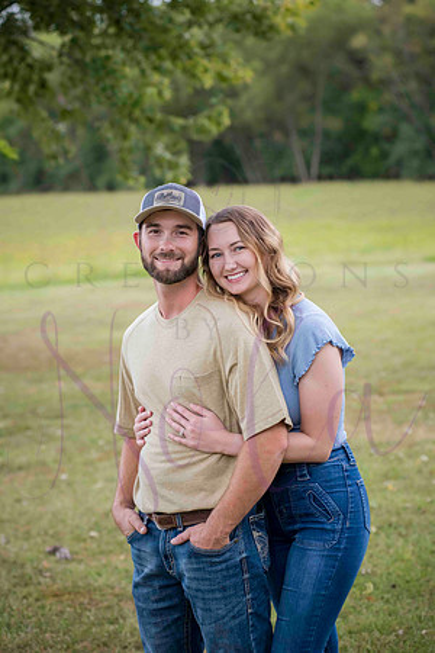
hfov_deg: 15.9
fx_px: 1559
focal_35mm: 86
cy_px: 326
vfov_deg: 23.6
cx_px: 218
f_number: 5
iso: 400
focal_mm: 86
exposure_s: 1/320
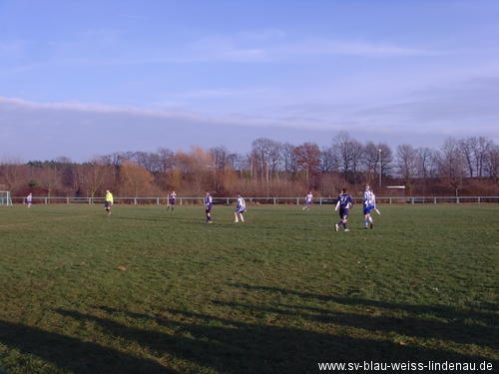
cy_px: 187
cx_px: 250
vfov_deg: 36.8
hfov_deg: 47.9
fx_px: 562
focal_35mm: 39
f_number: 6.3
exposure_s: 1/180
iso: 80
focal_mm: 6.6
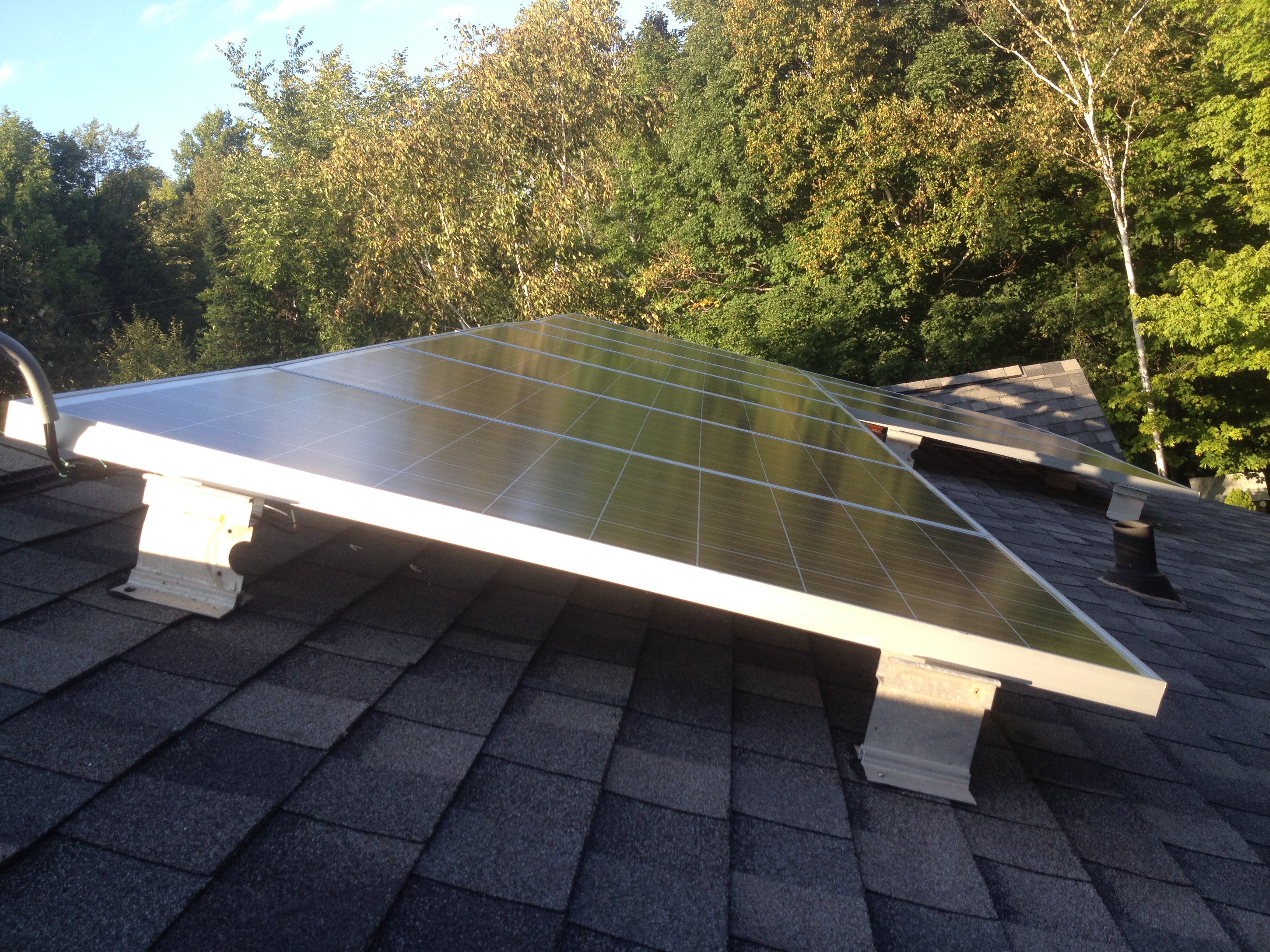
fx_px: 1284
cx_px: 635
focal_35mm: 35
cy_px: 476
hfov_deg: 52.6
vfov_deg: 40.7
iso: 50
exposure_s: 1/343
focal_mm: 4.28
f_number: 2.4
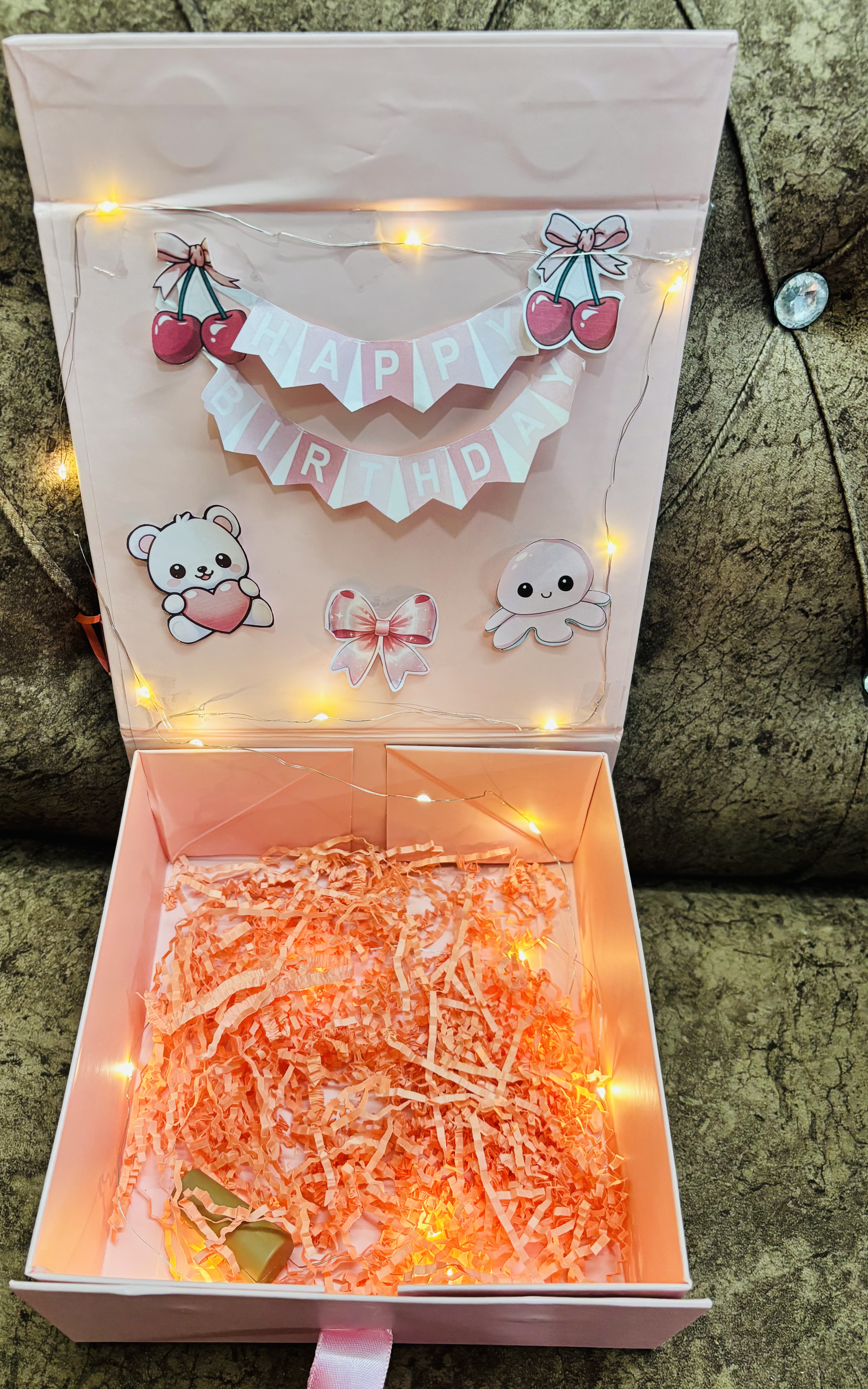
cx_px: 378
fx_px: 1060
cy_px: 694
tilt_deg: -55.2
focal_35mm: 28
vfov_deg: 66.5
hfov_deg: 44.4
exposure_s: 1/57
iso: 160
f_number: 1.6
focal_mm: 5.96
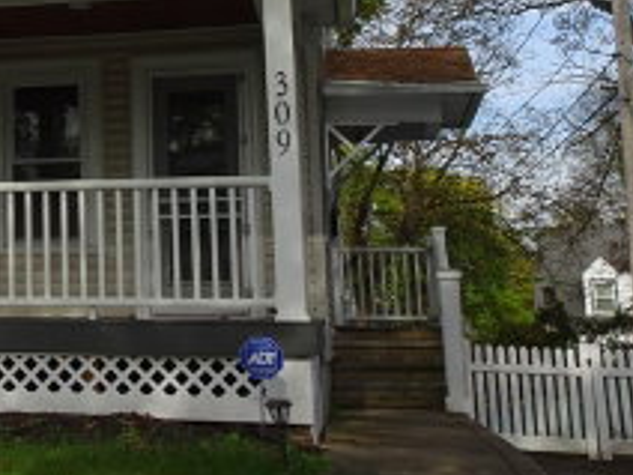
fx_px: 1280
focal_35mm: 70
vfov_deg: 20.7
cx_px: -99
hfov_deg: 25.3
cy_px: 69
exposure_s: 1/640
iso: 80
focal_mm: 4.92
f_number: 3.5
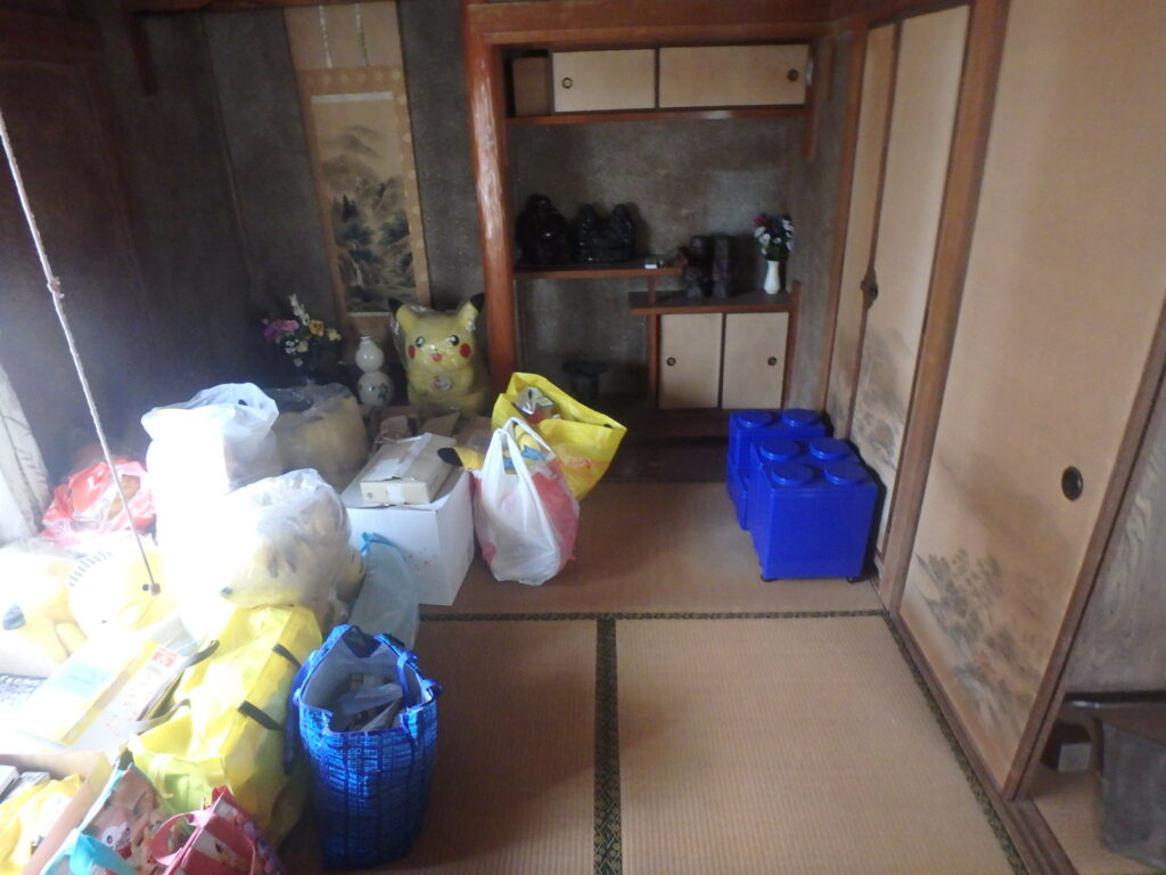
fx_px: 707
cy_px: 438
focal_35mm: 21
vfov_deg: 63.4
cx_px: 583
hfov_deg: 79.0
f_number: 3.5
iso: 800
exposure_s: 1/15
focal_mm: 3.7
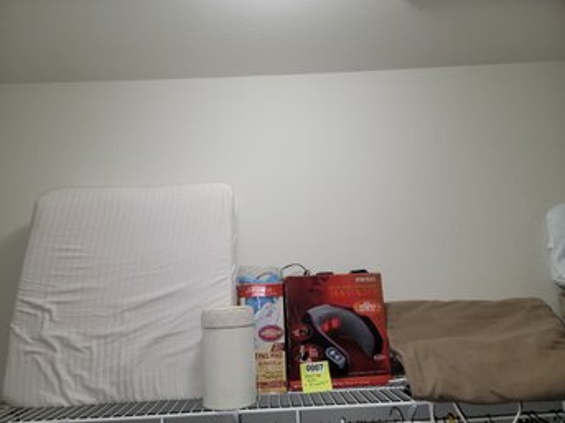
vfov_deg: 56.8
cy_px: 212
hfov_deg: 71.6
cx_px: 282
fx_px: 392
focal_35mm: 24
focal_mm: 6.7
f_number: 1.8
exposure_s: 1/60
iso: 64
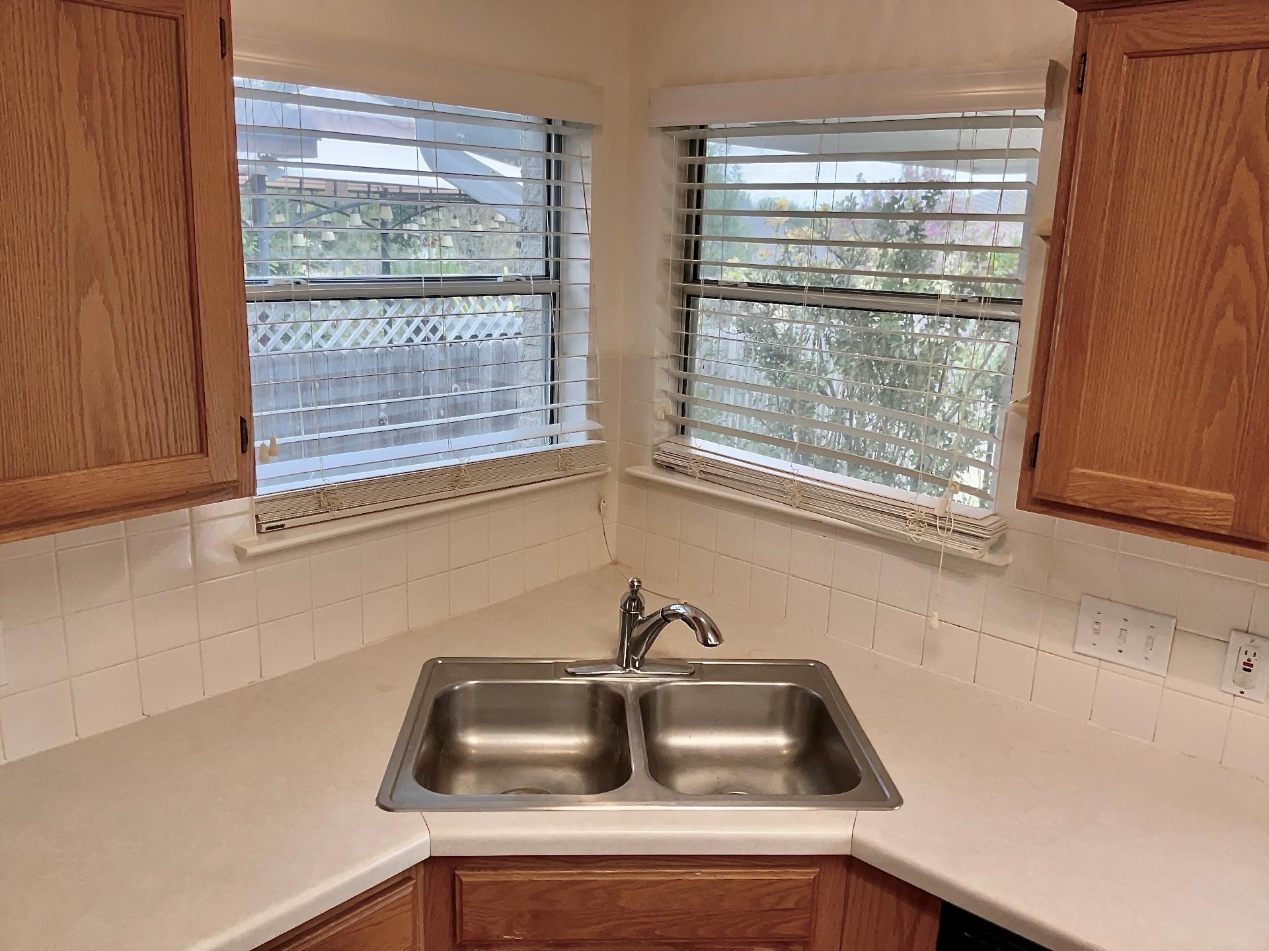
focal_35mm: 27
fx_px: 990
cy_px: 476
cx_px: 634
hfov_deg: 65.3
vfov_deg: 51.4
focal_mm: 3
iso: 40
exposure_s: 1/120
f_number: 1.8
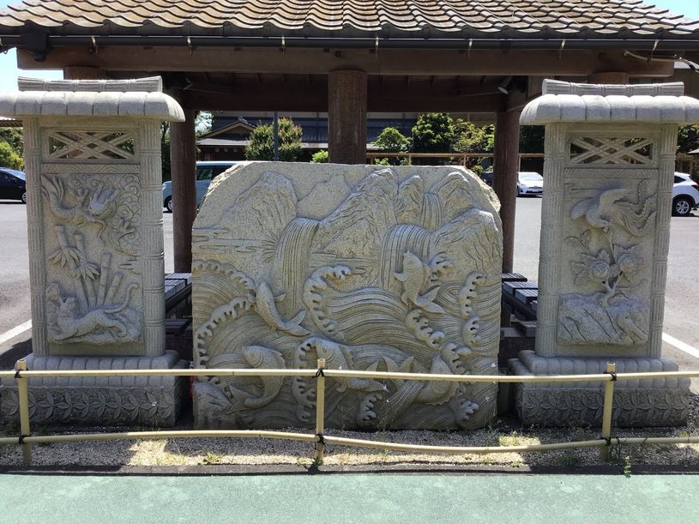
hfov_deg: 58.4
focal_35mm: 31
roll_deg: -1.4
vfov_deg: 45.4
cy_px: 262
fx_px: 626
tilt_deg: -8.3
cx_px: 350
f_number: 2.4
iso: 25
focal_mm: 3.3
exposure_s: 1/512
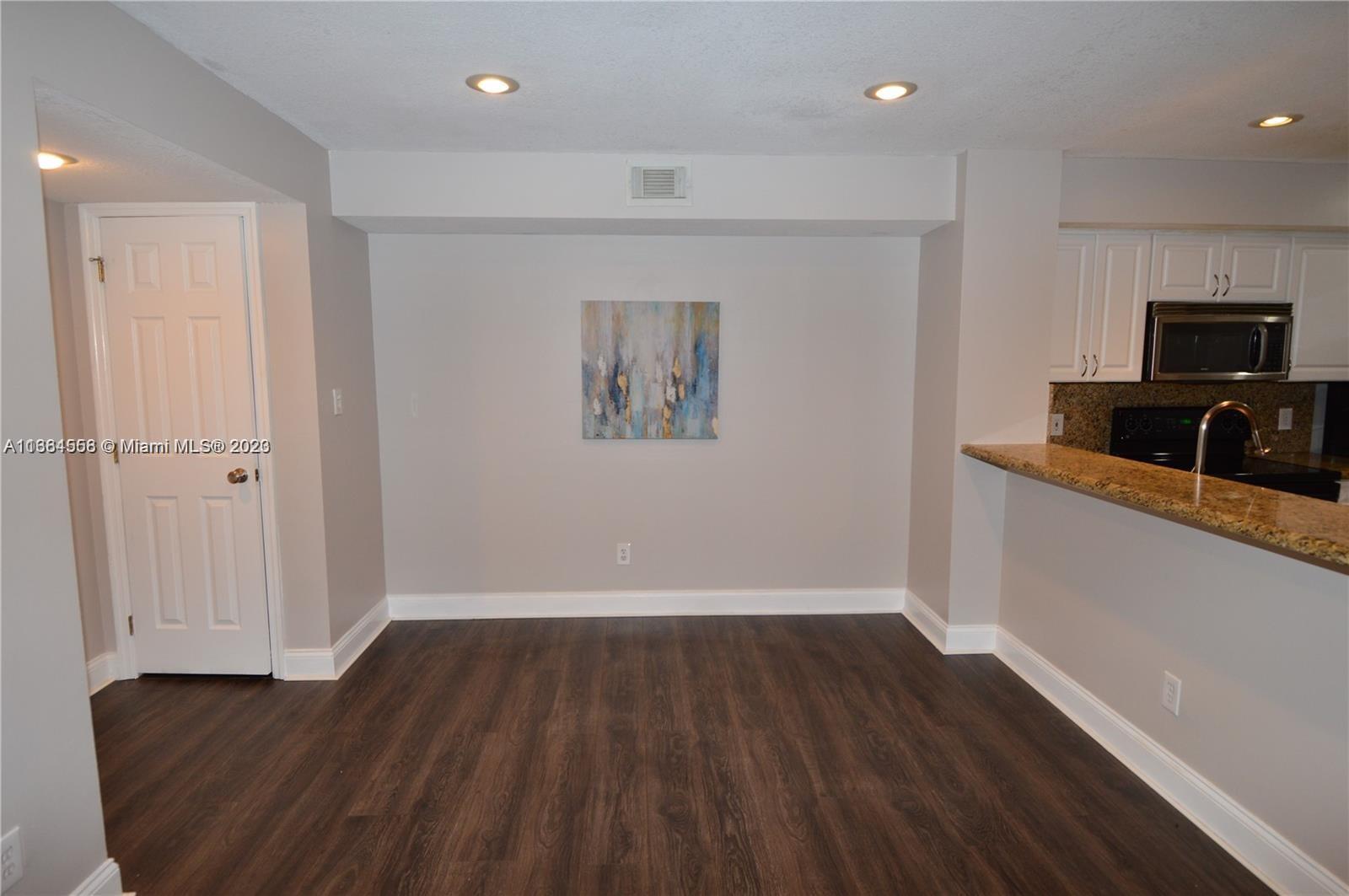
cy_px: 448
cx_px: 674
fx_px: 674
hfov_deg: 90.1
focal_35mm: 18
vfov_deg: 67.3
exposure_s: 1/60
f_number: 5.6
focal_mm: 12
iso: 400
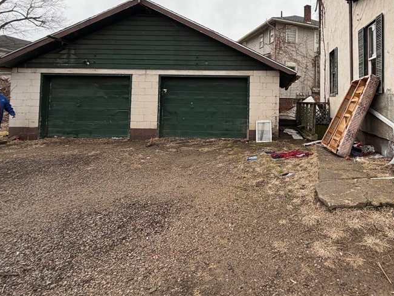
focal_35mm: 22
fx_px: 250
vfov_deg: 58.9
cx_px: 276
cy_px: 87
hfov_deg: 73.0
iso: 50
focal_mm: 2.22
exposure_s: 1/121
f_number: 2.2
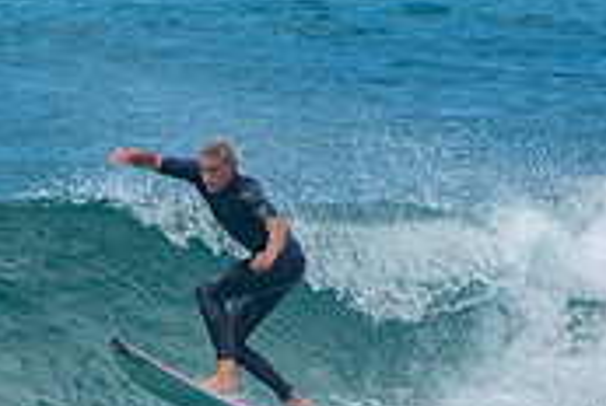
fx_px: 33893
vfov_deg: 0.7
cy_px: 432
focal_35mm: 2010
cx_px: 56
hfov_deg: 1.0
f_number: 5.6
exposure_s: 1/1250
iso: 250
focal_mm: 400
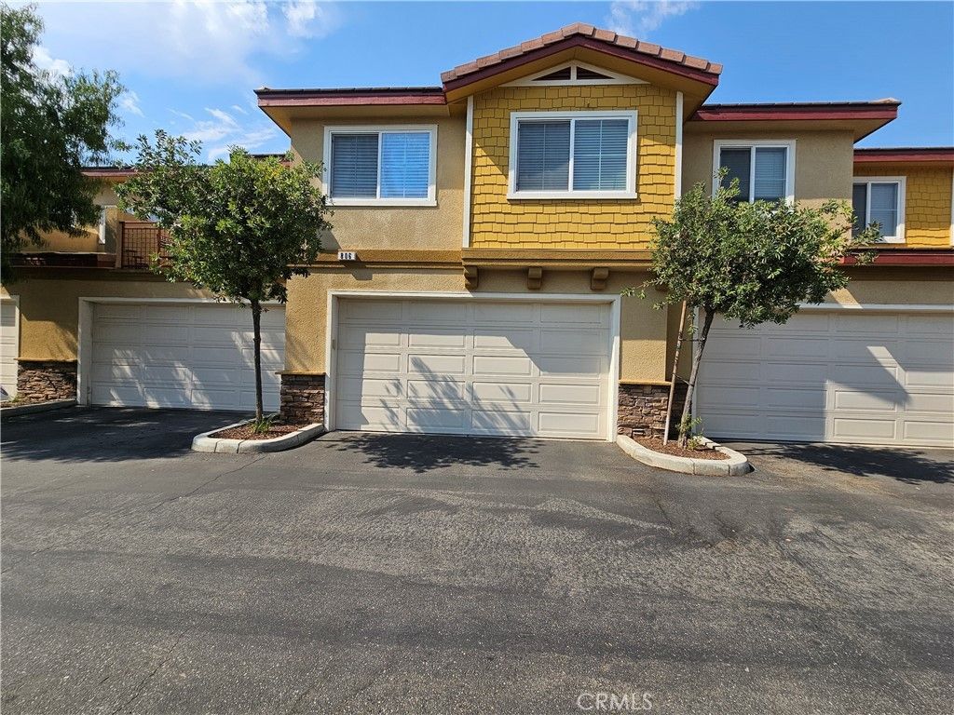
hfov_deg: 106.2
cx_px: 477
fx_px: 358
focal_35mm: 13
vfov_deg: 89.9
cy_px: 358
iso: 50
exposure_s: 1/1978
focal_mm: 2.2
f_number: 2.2
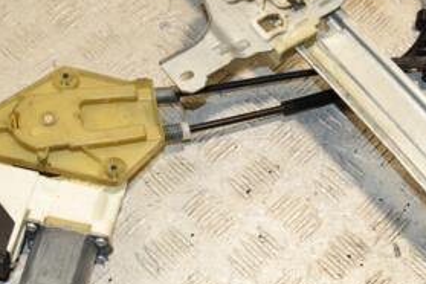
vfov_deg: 19.2
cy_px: 134
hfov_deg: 28.3
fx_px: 840
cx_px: 273
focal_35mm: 71
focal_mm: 22
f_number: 7.1
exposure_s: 1/200
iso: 800
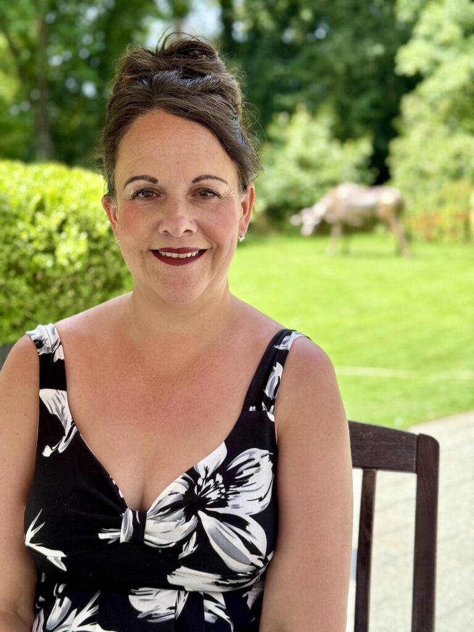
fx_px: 876
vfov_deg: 39.7
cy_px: 316
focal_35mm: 48
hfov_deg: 30.3
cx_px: 237
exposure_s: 1/499
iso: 64
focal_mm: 6.76
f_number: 1.78
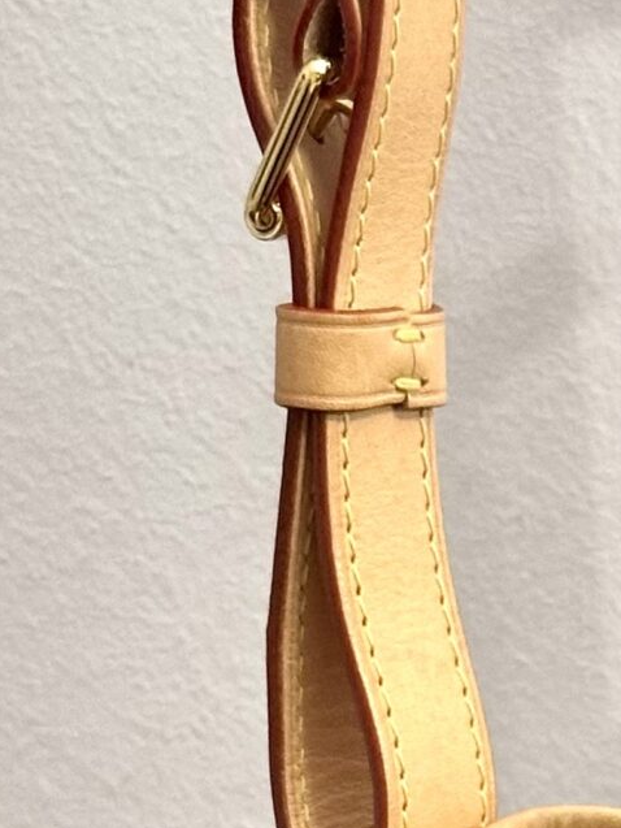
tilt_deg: -28.9
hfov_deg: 7.5
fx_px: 4615
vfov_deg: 9.6
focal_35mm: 193
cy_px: 1594
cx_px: 1109
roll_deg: +1.0
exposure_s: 1/50
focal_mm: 6.86
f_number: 1.78
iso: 160
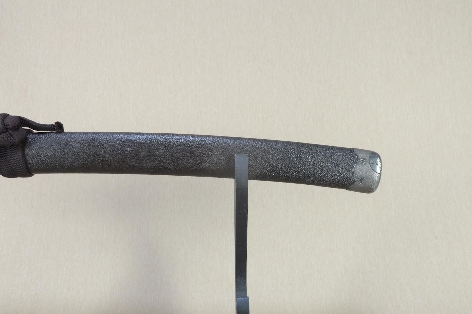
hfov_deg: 62.0
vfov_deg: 43.5
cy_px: 157
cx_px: 236
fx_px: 393
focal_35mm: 30
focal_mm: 20
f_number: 11
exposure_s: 1/1.6
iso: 400
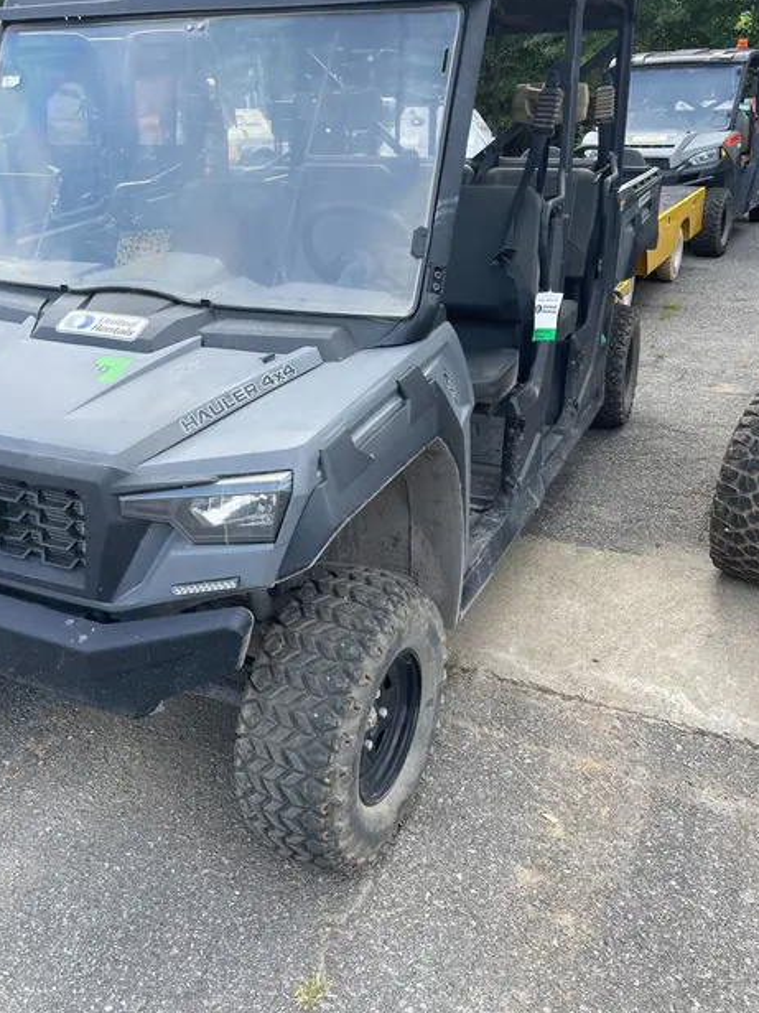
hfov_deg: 45.3
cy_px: 434
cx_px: 333
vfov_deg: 58.1
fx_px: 907
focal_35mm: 31
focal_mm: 4.2
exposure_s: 1/498
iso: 32
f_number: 1.6
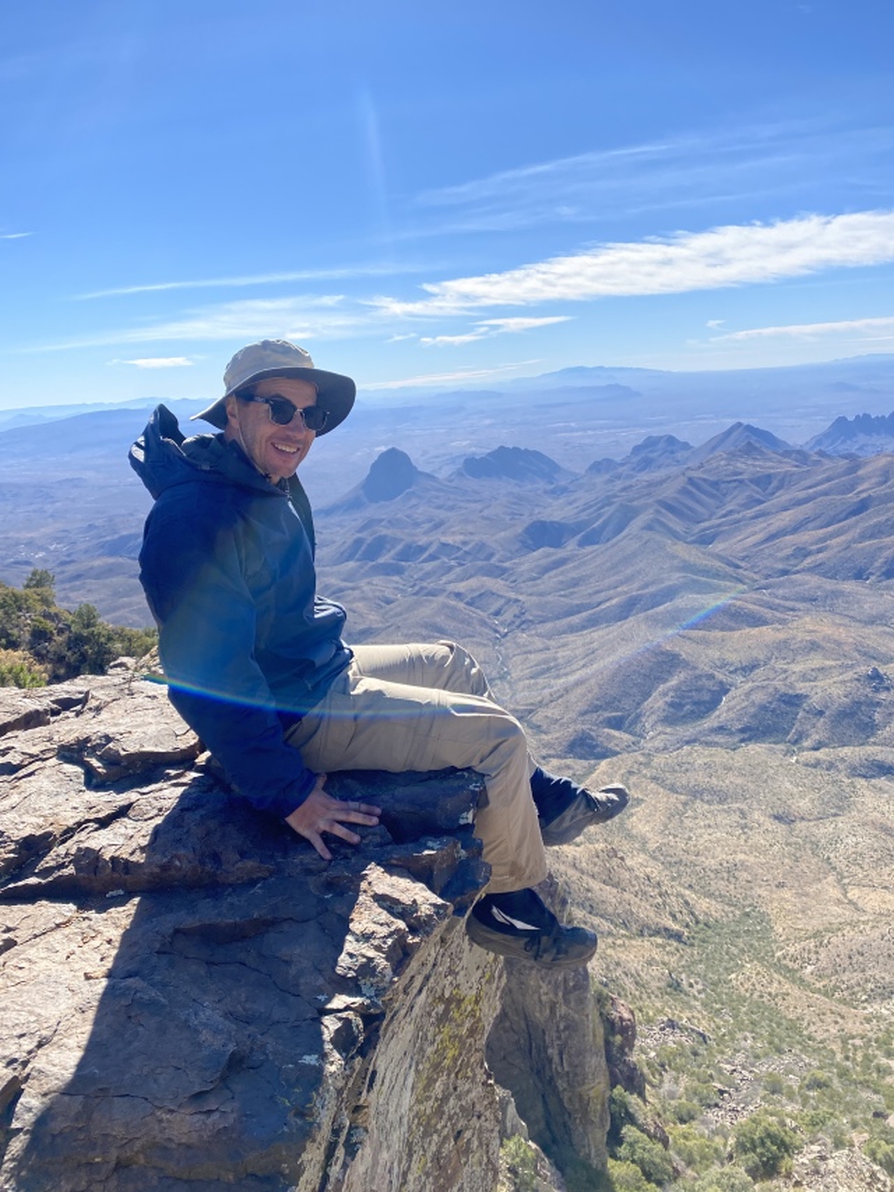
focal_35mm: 26
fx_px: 895
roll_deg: +3.9
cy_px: 596
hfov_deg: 53.1
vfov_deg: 67.3
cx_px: 447
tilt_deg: -13.3
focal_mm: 4.25
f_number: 1.8
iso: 32
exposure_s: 1/3401
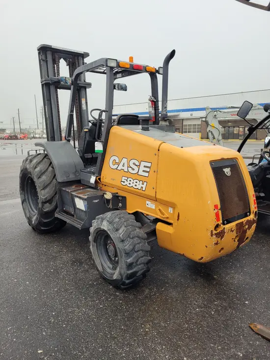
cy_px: 180
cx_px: 135
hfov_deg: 53.1
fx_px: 270
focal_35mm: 26
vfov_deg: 67.3
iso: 40
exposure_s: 1/191
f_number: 1.8
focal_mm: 5.4
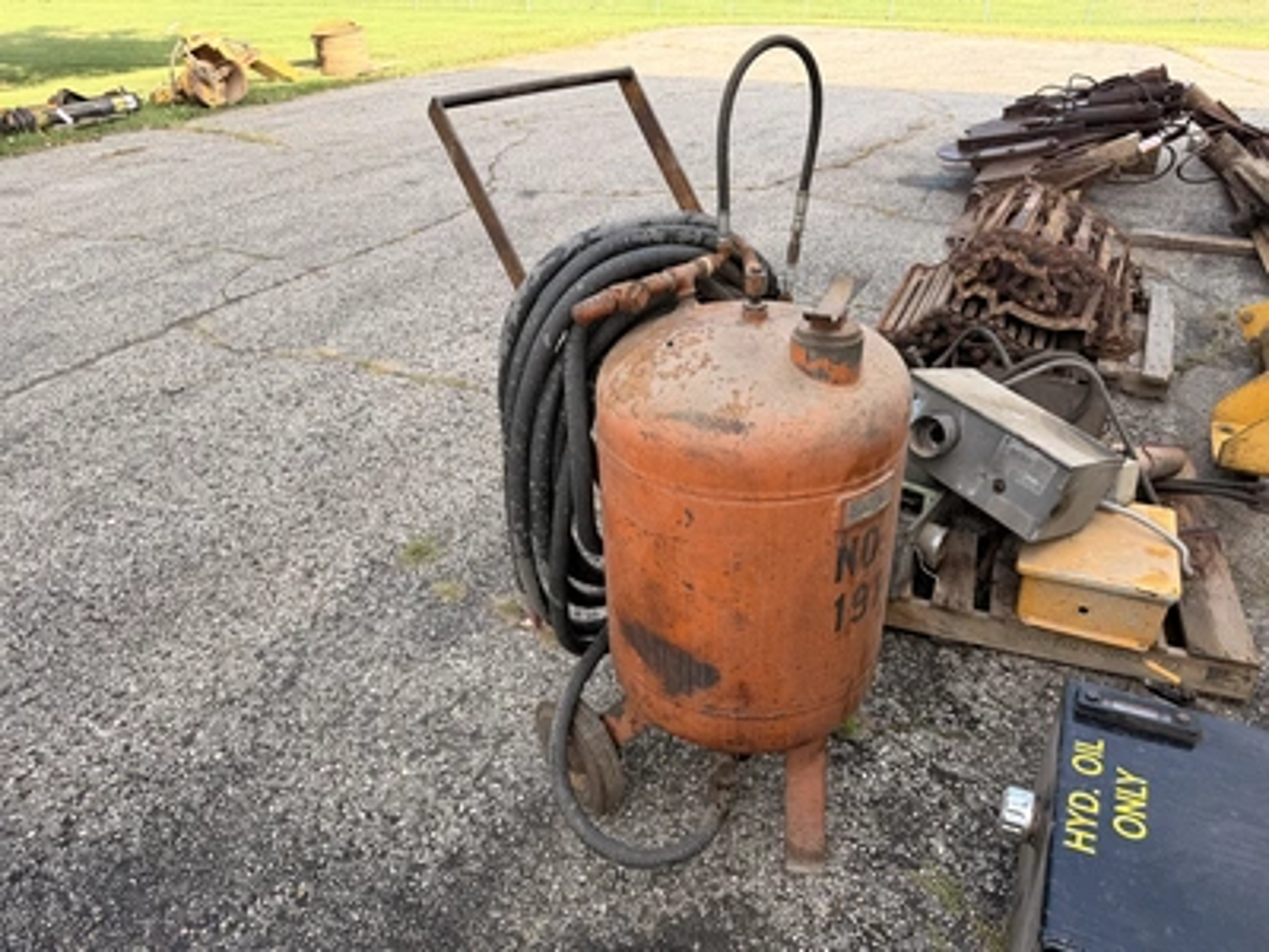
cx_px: 634
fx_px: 880
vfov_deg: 56.8
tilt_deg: -24.3
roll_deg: -0.2
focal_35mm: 24
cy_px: 476
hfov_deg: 71.6
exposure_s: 1/580
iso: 80
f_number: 1.78
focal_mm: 6.76
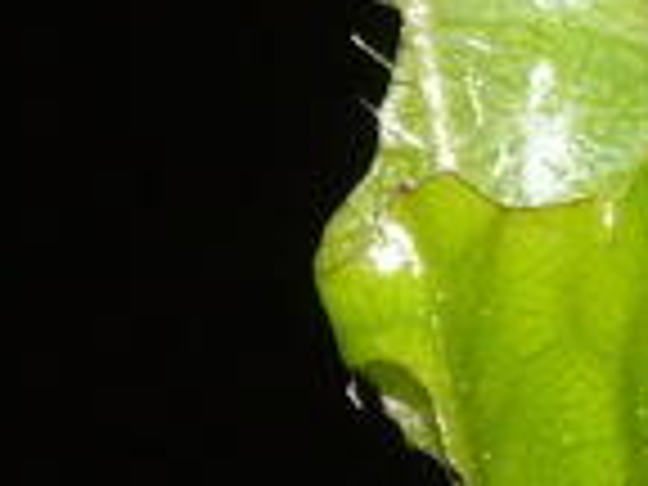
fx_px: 24223
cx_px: 1870
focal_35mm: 1294
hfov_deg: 1.5
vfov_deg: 1.1
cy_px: -9
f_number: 11
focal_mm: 46
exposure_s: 1/250
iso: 200
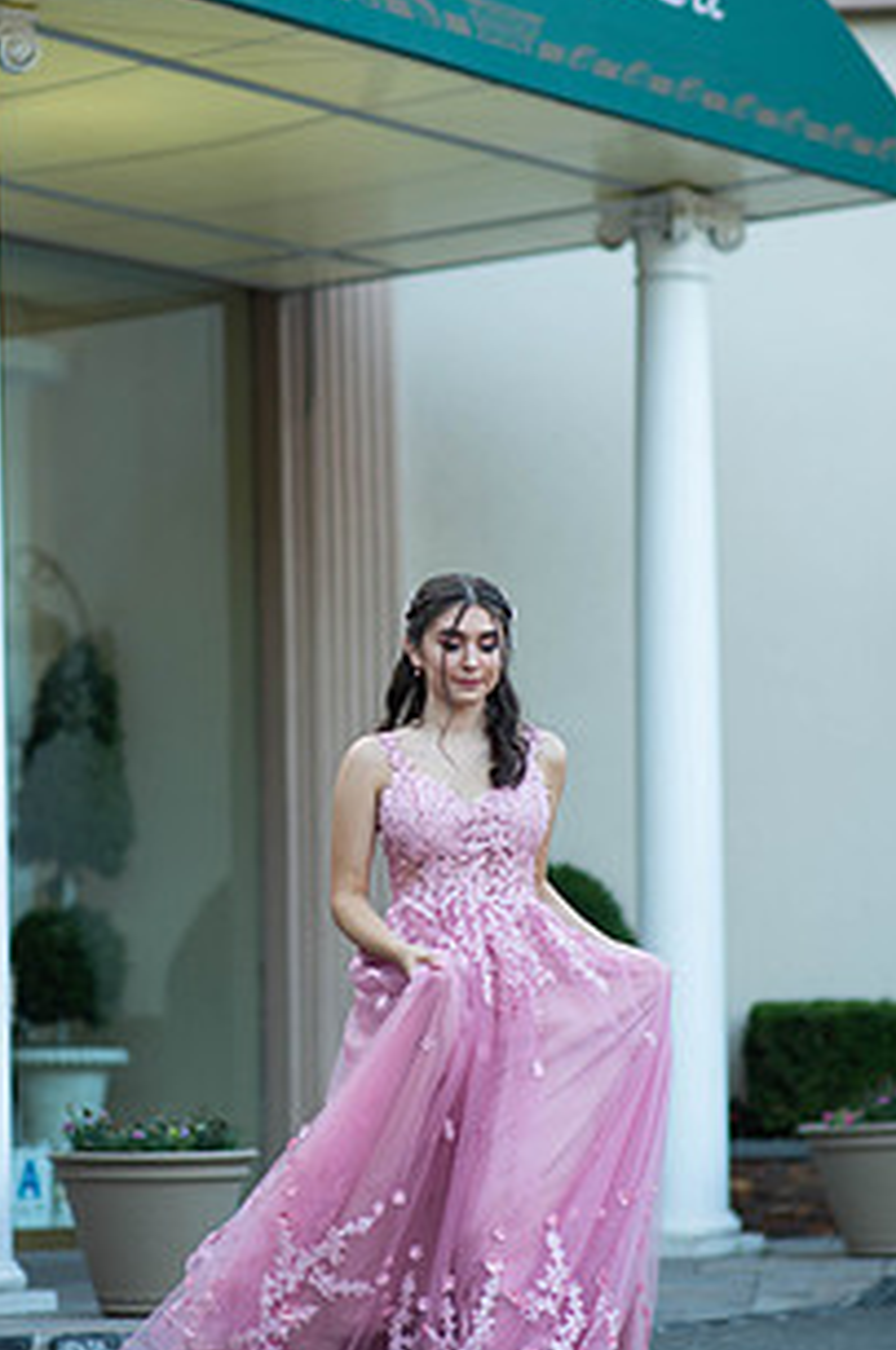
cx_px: 258
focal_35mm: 125
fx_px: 4682
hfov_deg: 10.9
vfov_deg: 16.4
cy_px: 684
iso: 250
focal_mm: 85
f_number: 2
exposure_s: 1/640
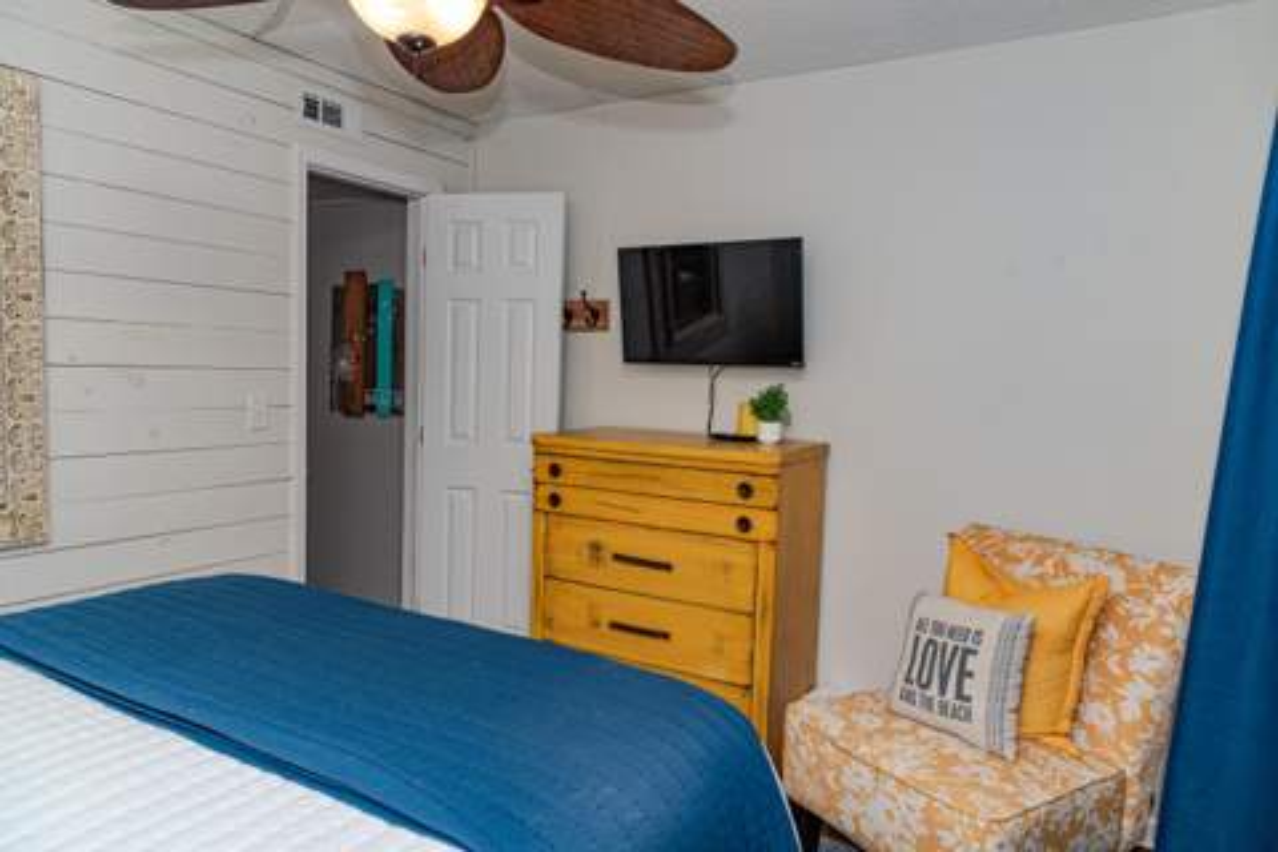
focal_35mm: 24
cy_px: 426
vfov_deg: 53.1
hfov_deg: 73.7
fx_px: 852
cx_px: 639
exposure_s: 1/125
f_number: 7.1
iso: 400
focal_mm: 24
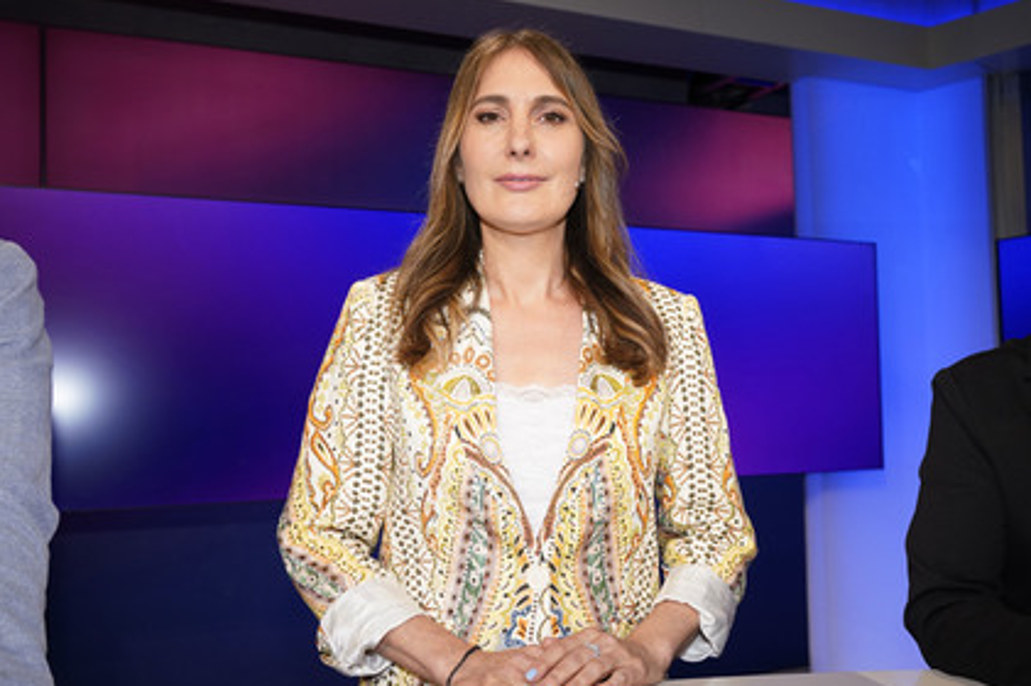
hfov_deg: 61.9
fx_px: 858
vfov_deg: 43.5
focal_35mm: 30
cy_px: 363
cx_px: 489
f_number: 5
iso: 2000
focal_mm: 28
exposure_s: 1/125
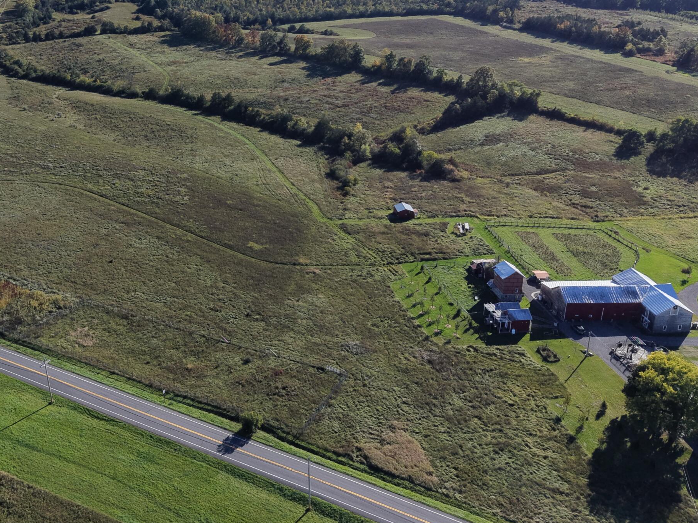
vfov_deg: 35.2
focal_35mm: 40
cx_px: 196
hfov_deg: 45.6
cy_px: 132
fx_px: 807
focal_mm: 8.67
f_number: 1.8
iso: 400
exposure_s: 1/6400
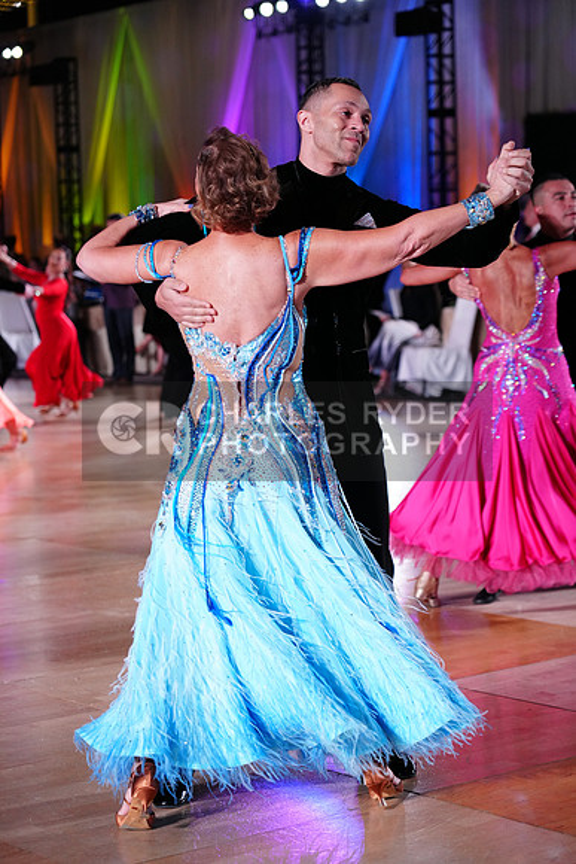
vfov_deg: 23.6
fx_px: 2063
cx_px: 288
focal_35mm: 86
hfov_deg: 15.9
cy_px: 432
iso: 2500
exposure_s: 1/320
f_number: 4
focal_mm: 86
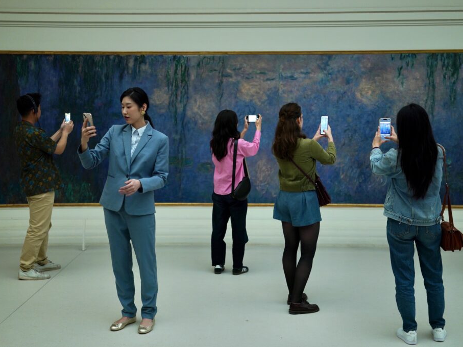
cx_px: 238
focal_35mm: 38
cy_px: 173
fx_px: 508
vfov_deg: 37.7
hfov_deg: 49.0
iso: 800
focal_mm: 35
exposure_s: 1/250
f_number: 2.8
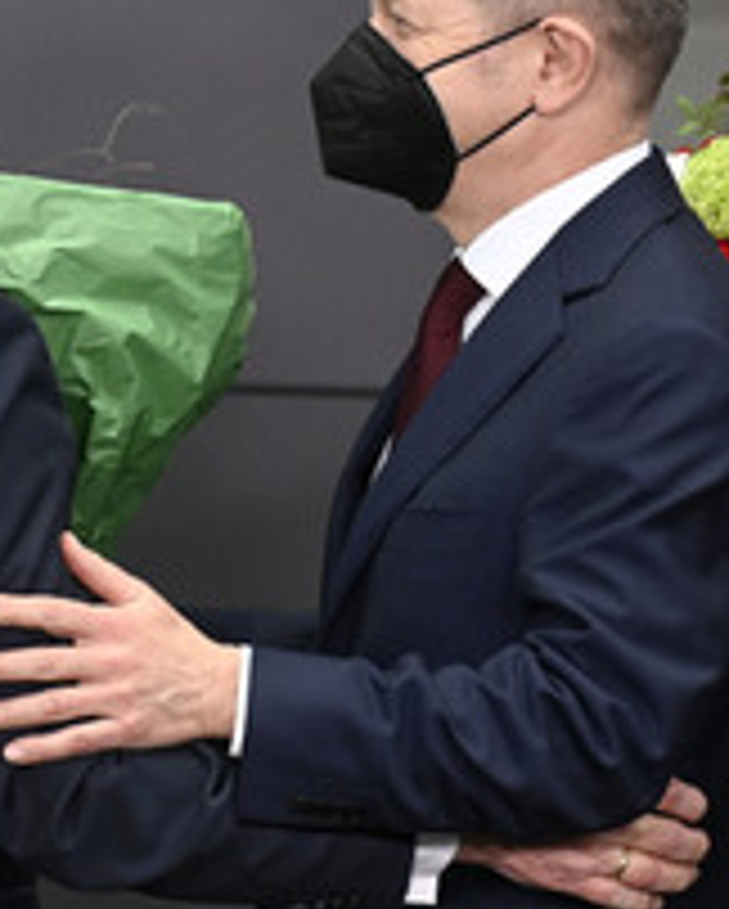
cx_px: 52
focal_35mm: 754
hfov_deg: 2.1
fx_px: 20304
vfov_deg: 2.6
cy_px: 333
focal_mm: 360
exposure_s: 1/400
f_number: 5.6
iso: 8000
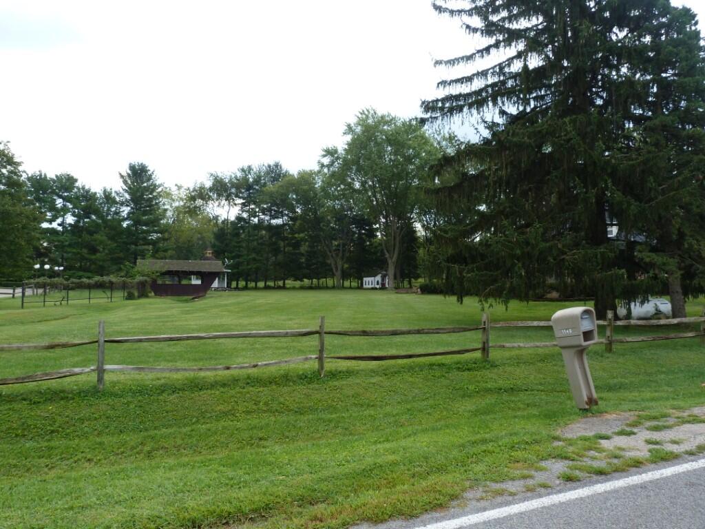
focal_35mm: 25
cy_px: 264
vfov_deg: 54.9
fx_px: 509
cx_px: 352
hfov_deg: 69.4
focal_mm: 4.5
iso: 80
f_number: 4
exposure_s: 1/125
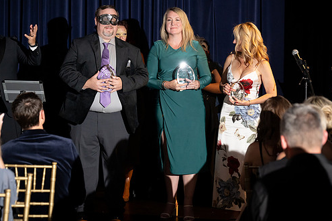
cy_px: 93
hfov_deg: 15.1
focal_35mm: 136
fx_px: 1254
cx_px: 164
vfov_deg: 10.1
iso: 2500
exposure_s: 1/200
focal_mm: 116
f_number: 5
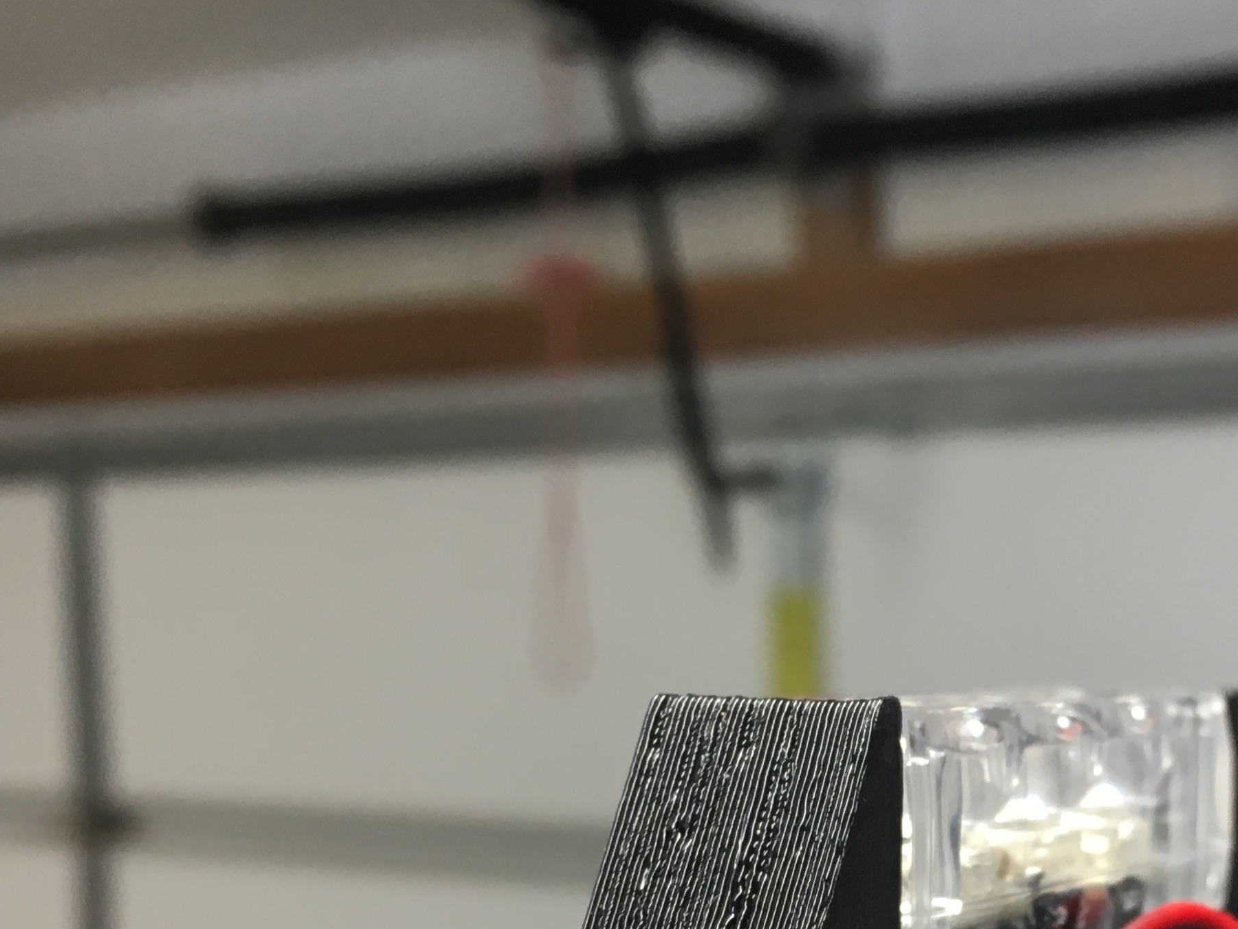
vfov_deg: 21.8
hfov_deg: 29.5
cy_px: 926
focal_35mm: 65
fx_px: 2324
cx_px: 879
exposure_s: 1/30
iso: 50
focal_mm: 4.15
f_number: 2.2
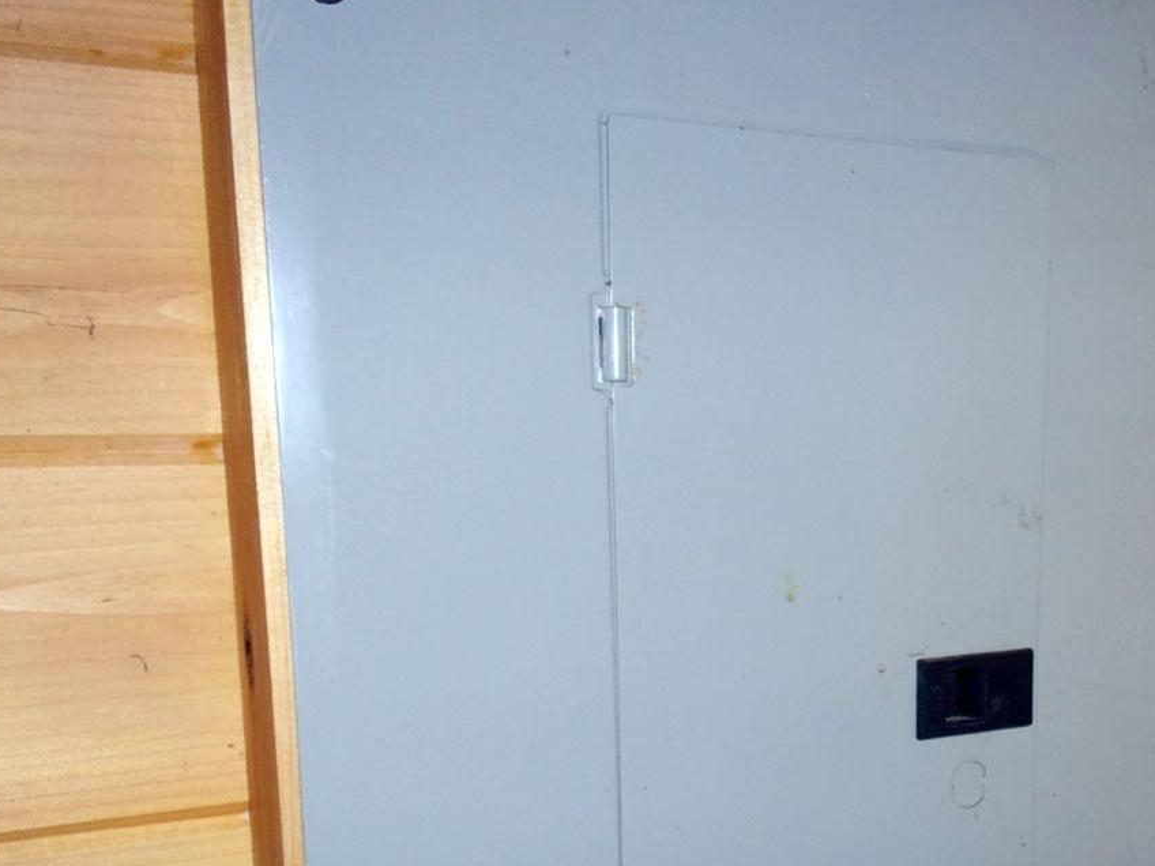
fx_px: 1468
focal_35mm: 44
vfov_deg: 32.3
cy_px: 635
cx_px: 890
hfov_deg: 41.5
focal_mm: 5.1
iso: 200
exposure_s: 1/34
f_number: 3.9
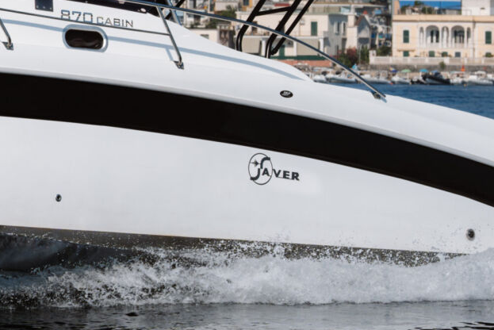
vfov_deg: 4.2
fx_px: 4475
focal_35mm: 326
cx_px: 63
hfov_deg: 6.3
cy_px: 0
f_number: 10
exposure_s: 1/2000
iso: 500
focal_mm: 127
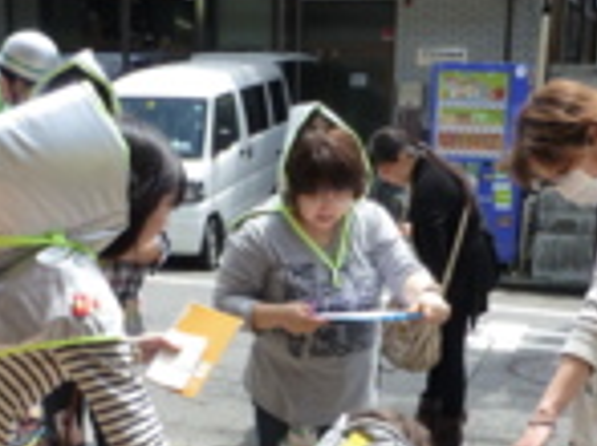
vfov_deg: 25.1
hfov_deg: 33.8
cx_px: 296
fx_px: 982
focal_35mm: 57
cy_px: 377
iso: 160
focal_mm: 4.3
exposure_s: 1/400
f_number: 4
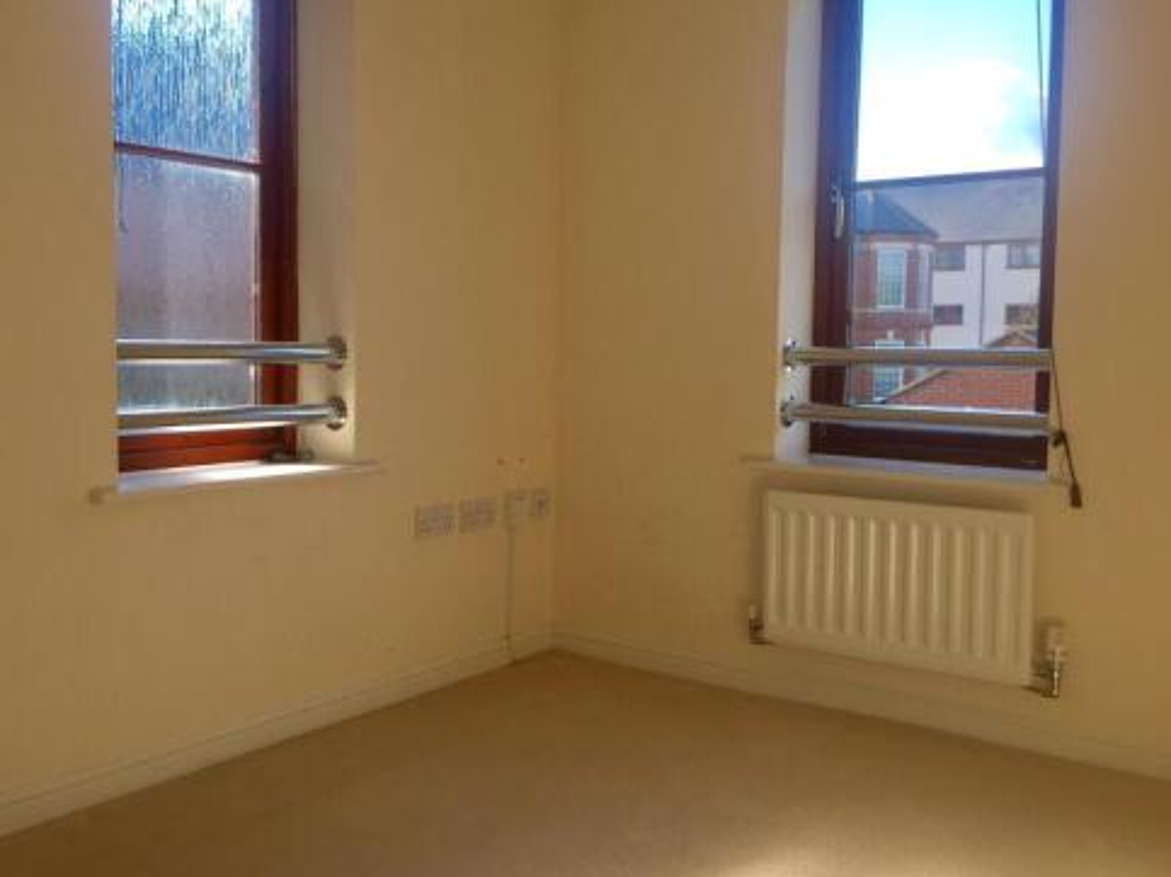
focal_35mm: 35
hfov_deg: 52.5
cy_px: 406
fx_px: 1184
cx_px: 505
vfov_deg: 40.7
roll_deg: -0.7
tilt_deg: -3.4
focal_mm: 4.15
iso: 32
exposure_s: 1/501
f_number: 2.2
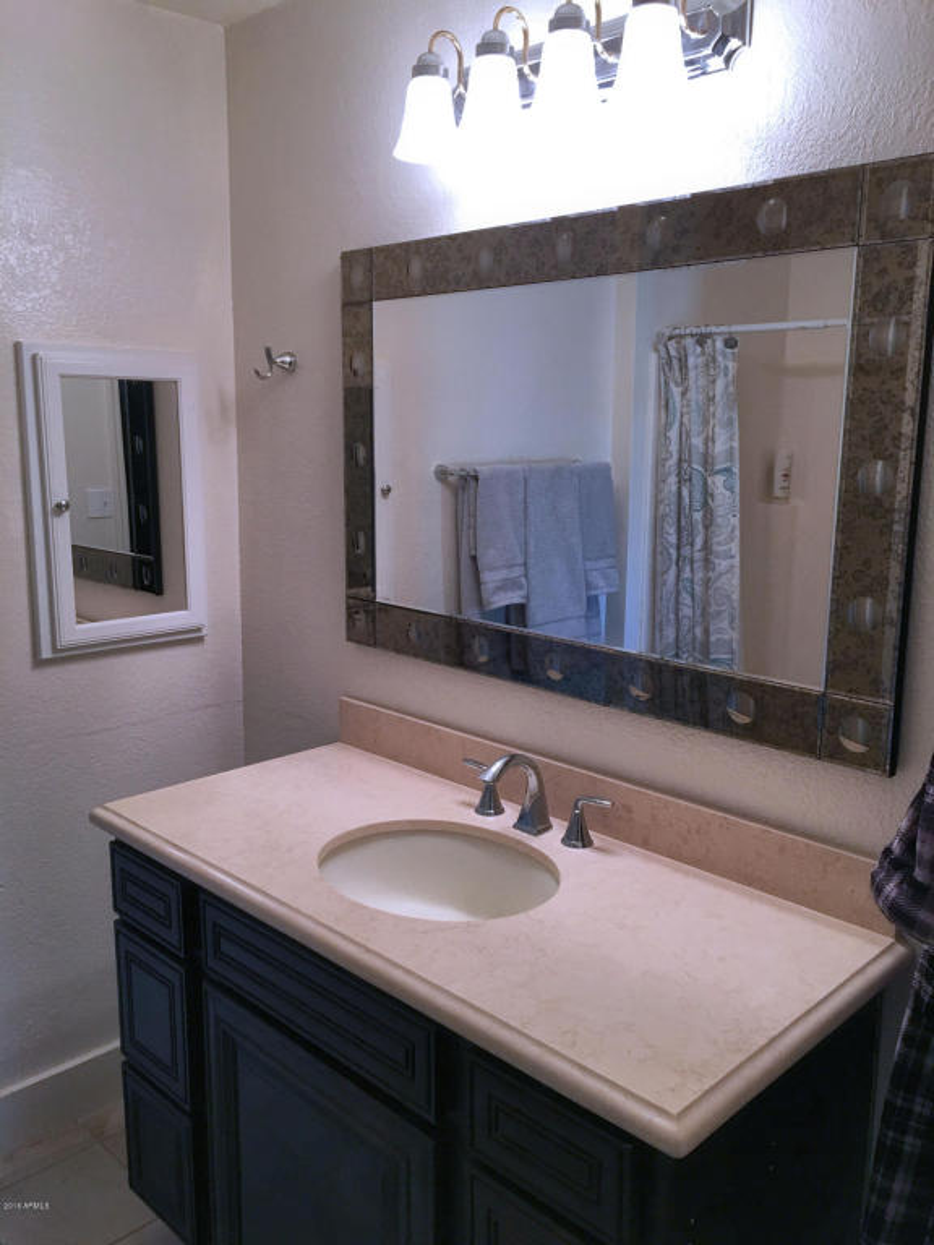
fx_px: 1043
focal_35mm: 29
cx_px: 467
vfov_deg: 61.7
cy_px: 622
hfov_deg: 48.2
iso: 40
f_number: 2.2
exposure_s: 1/30
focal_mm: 4.15
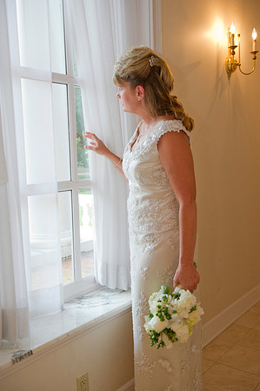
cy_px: 196
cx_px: 130
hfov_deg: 35.0
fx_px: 413
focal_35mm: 38
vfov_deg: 50.7
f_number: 3.5
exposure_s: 1/100
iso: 1600
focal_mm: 38
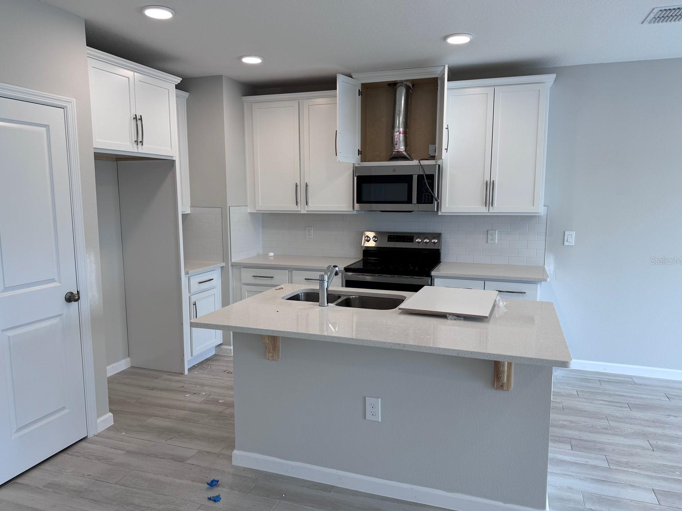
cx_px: 337
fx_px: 493
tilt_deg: -8.0
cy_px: 260
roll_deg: -0.2
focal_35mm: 25
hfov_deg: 69.4
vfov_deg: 54.9
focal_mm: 6.76
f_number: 1.78
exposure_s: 1/120
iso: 64
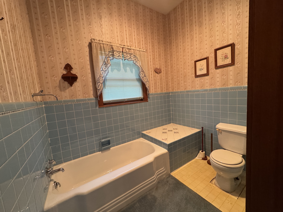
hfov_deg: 102.1
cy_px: 106
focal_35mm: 14
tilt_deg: -4.5
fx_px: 114
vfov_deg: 85.7
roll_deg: +3.9
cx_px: 142
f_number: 2.2
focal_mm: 2.22
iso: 400
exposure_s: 1/60
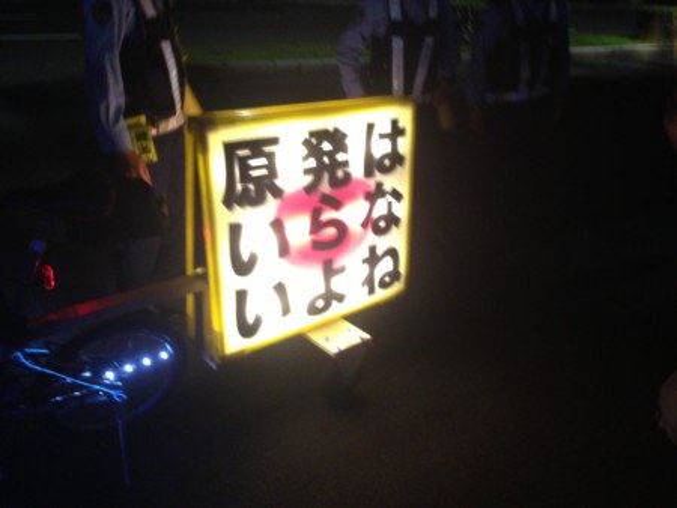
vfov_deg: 43.0
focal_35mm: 33
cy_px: 254
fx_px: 646
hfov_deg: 55.3
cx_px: 338
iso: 400
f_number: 2.4
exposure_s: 1/15
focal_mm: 4.13
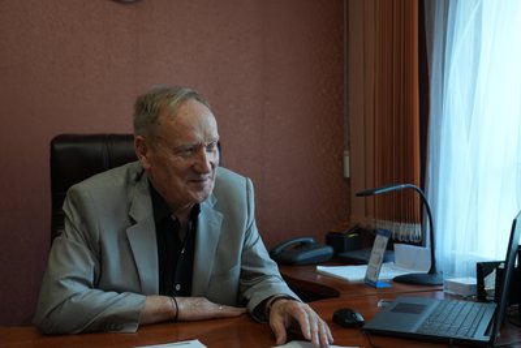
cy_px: 174
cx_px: 260
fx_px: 666
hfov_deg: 42.7
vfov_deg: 29.3
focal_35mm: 46
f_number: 4.5
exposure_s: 1/100
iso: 800
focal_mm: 46
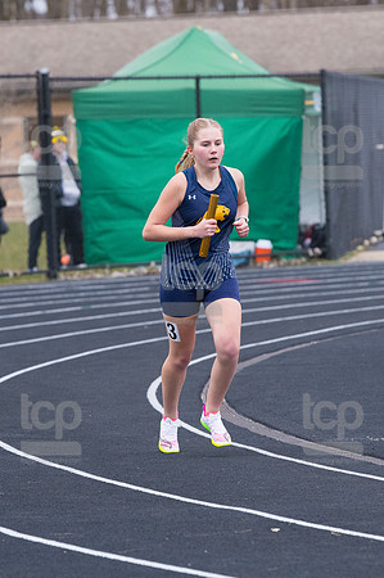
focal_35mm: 277
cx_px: 192
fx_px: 4442
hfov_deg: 5.0
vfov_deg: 7.4
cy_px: 289
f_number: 5
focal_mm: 185
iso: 2000
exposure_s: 1/1600
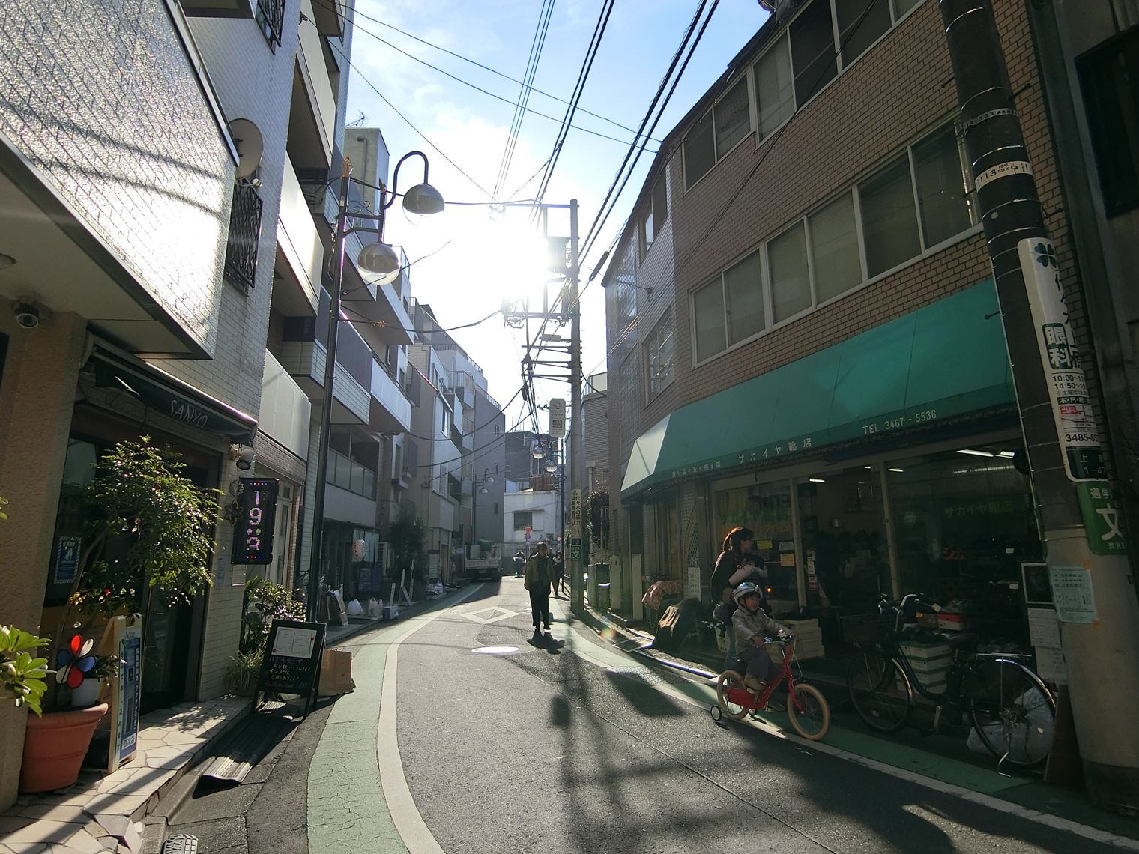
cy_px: 423
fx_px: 658
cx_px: 558
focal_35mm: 20
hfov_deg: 81.7
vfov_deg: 66.0
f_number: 6.9
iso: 80
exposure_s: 1/320
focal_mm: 4.06
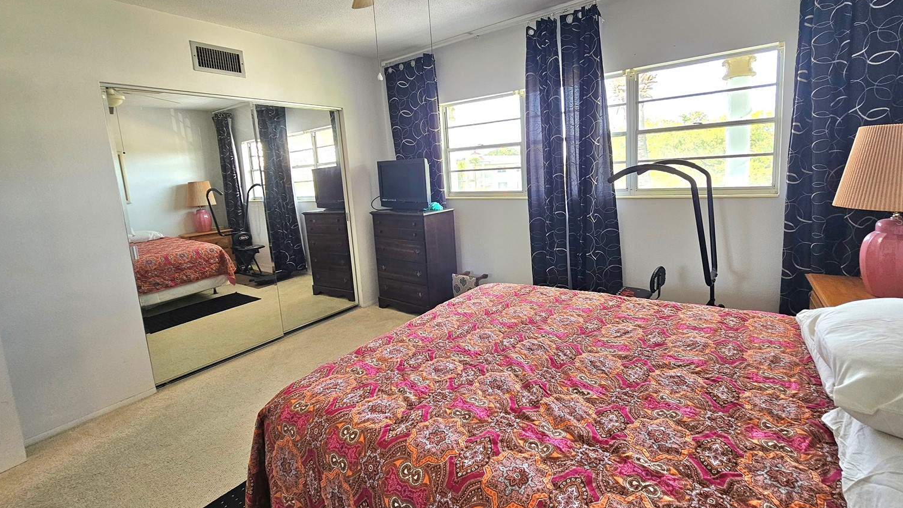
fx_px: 359
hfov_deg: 102.9
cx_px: 475
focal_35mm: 15
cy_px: 220
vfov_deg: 70.2
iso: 100
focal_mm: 2.2
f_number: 2.2
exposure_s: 1/70.9
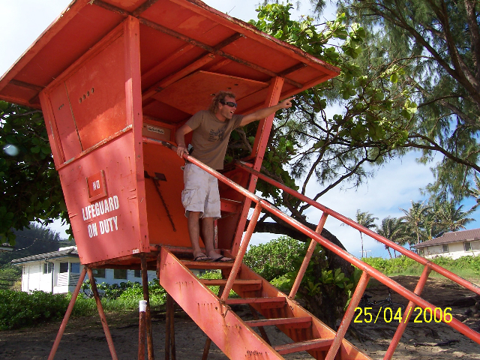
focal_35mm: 36
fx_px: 499
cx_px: 240
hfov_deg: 51.4
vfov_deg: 39.7
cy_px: 180
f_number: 4.8
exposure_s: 1/350
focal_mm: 6
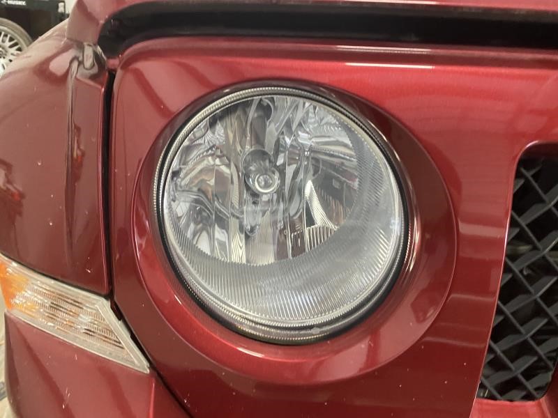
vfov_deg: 53.1
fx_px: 419
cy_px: 209
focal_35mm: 26
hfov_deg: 67.3
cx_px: 279
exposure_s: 1/60
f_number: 1.8
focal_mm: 4.25
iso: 400
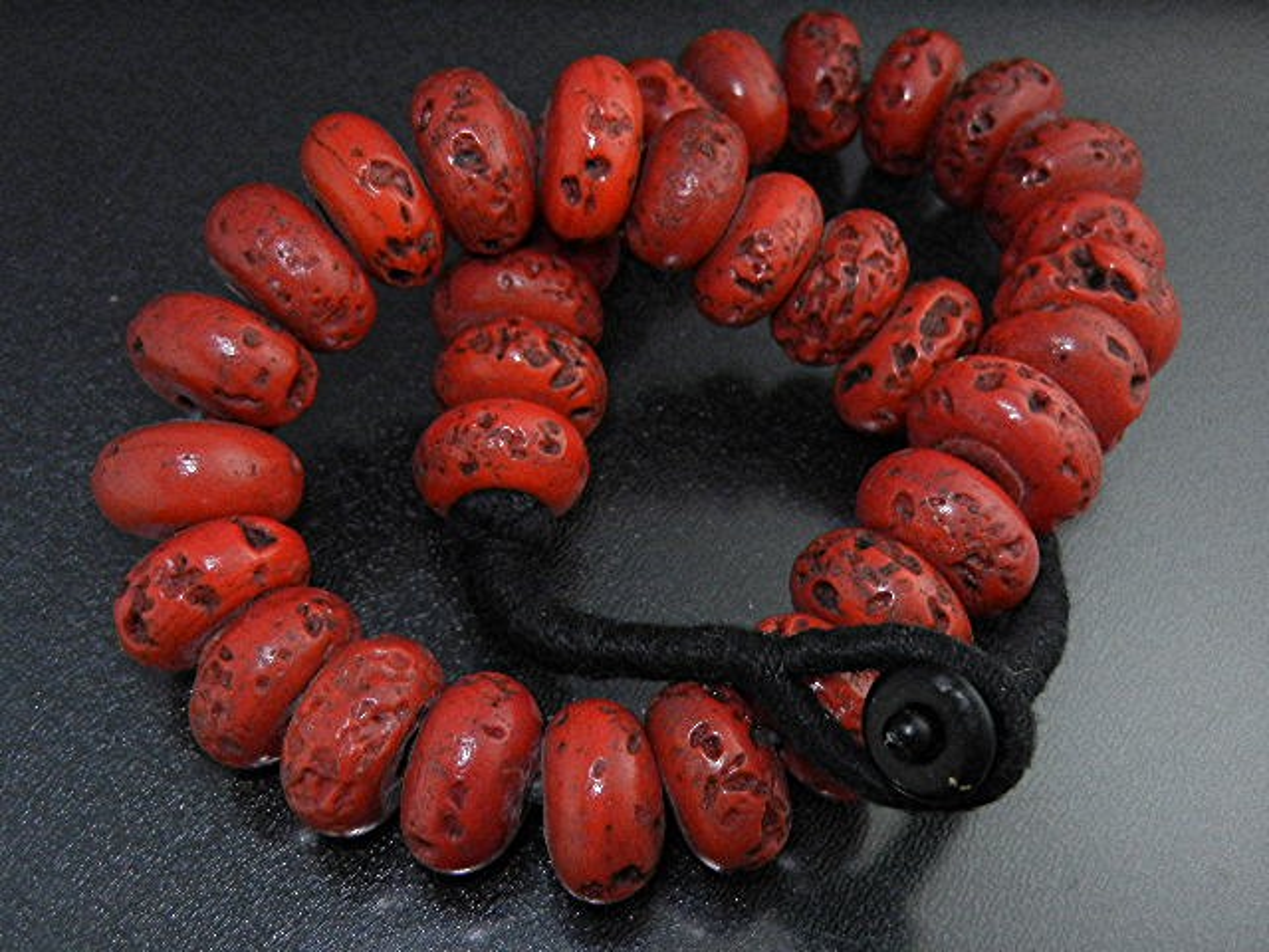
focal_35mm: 39
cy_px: 476
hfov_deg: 47.9
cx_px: 634
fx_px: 1430
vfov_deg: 36.8
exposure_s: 1/30
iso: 800
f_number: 7.4
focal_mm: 7.1
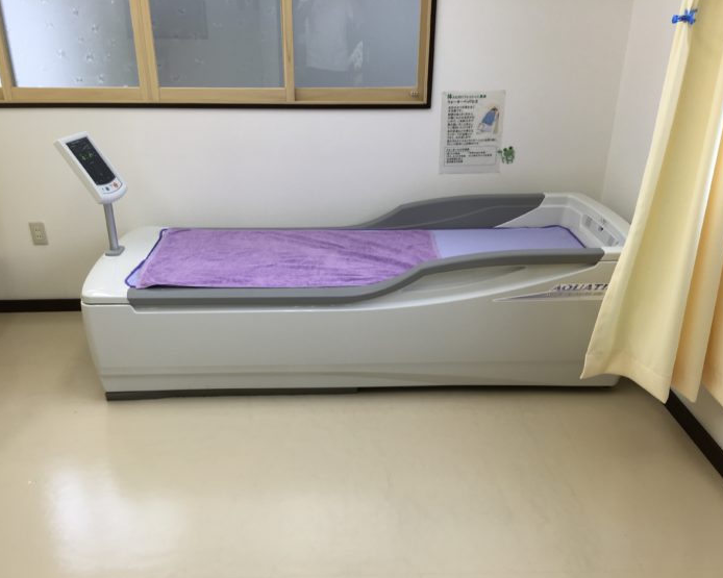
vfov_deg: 47.1
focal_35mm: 31
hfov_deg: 57.2
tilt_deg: -24.5
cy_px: 295
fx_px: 663
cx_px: 357
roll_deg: -0.2
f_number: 2.2
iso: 25
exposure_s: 1/60
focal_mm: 4.15
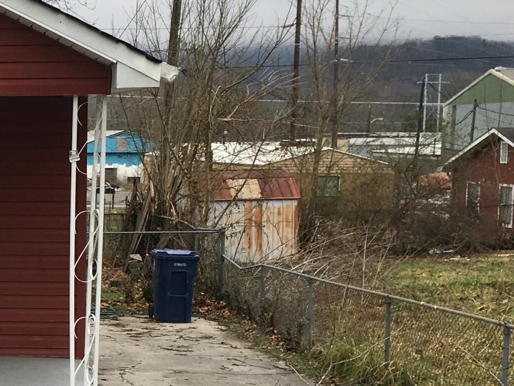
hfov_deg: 20.8
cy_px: 260
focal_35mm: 84
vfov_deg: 17.5
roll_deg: +0.1
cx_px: -190
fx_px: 1247
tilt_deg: -5.6
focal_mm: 4.15
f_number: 2.2
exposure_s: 1/519
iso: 25
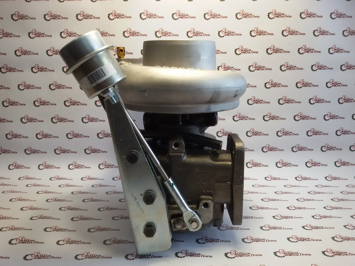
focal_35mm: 31
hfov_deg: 58.4
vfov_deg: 45.4
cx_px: 178
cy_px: 133
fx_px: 318
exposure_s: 1/50
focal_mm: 2.93
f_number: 2.4
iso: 40
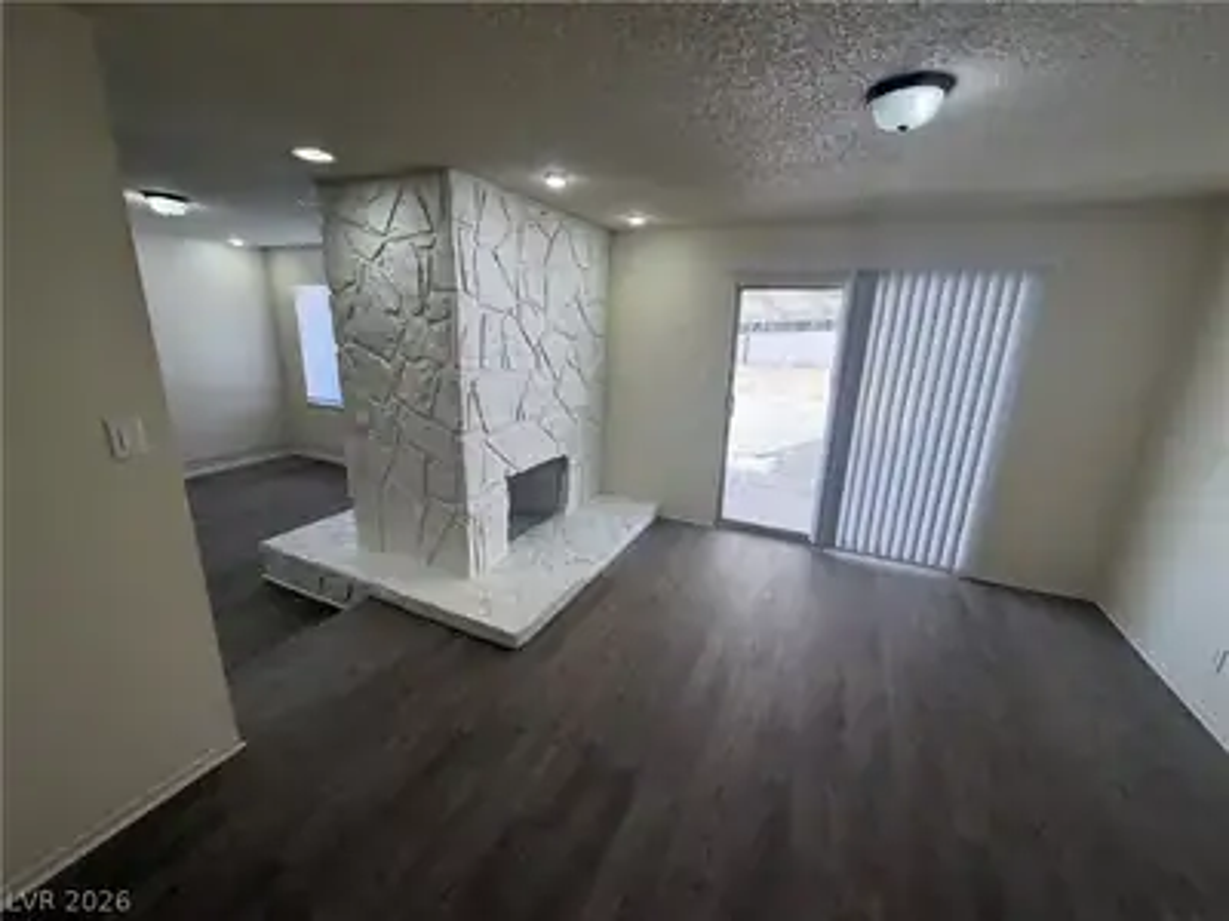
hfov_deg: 102.1
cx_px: 614
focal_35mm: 14
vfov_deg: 85.7
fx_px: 497
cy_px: 460
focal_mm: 2.22
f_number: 2.2
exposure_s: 1/120
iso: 100
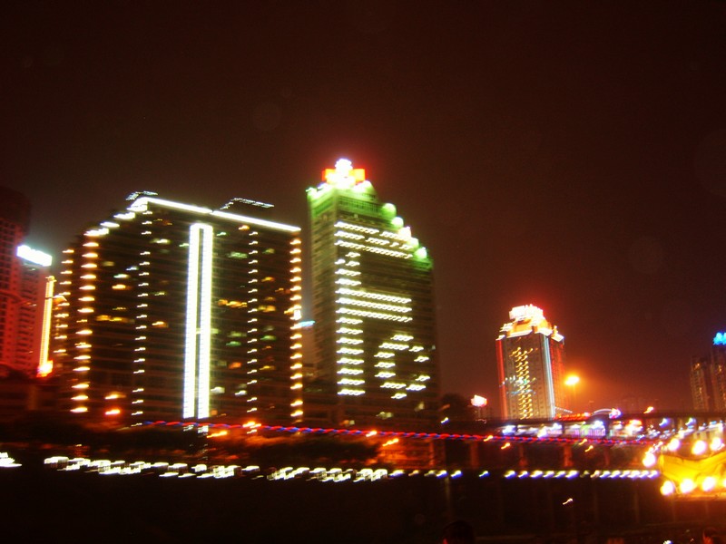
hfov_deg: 58.4
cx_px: 363
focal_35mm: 31
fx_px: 650
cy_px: 272
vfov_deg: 45.4
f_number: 2.7
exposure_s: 1
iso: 100
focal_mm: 8.13
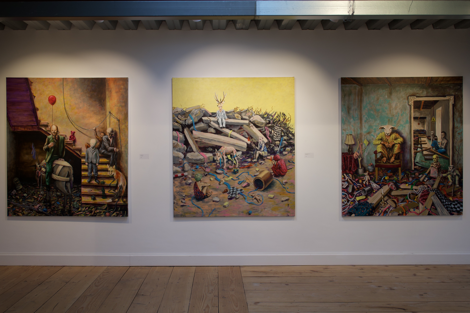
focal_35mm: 30
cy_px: 156
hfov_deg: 61.4
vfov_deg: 43.2
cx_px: 235
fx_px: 396
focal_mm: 20.2
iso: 125
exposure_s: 1/160
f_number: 4
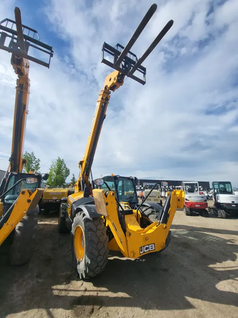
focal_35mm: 13
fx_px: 119
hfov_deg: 89.9
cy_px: 159
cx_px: 119
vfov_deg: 106.2
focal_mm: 1.74
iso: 32
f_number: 2.2
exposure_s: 1/1387
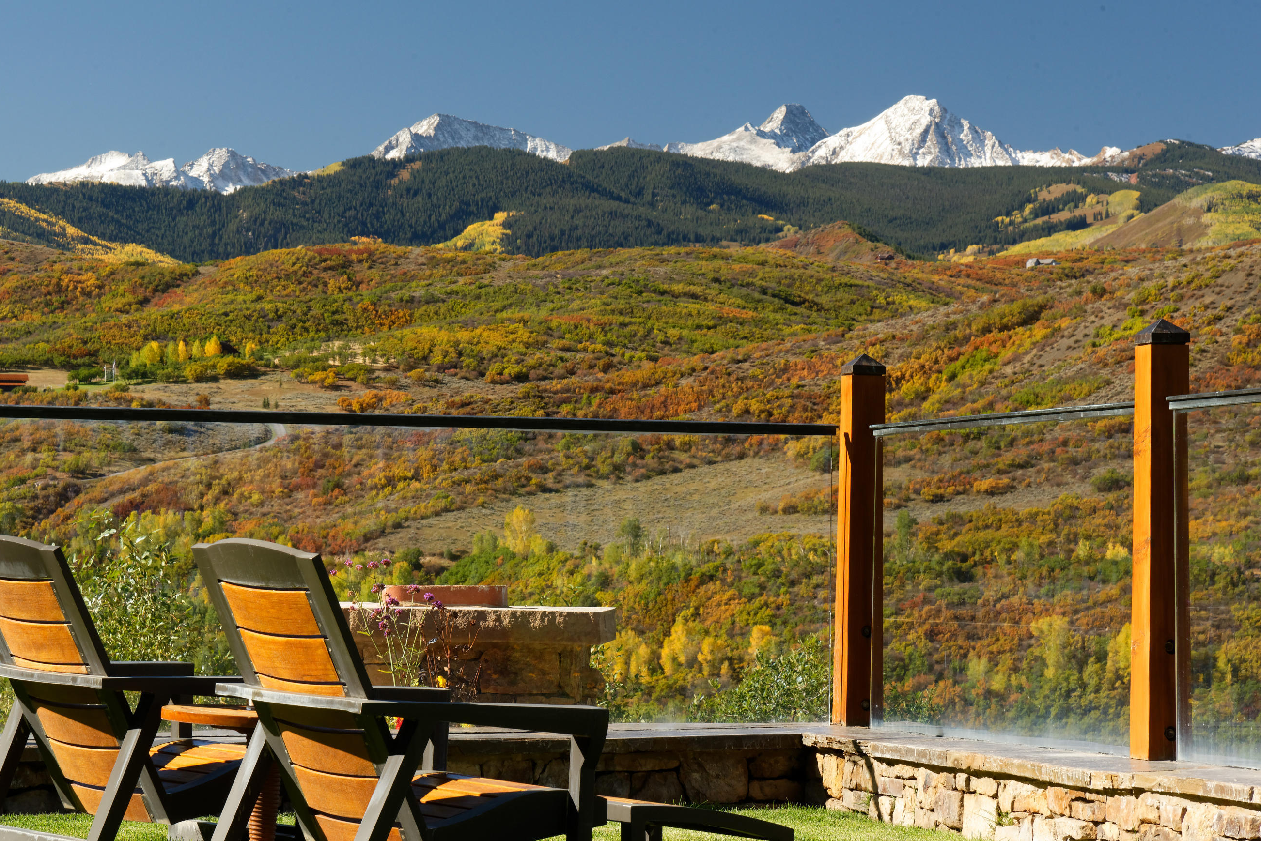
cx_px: 550
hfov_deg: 16.9
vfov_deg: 11.3
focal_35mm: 121
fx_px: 4239
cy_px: 431
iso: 200
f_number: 18
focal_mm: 105
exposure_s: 1/30
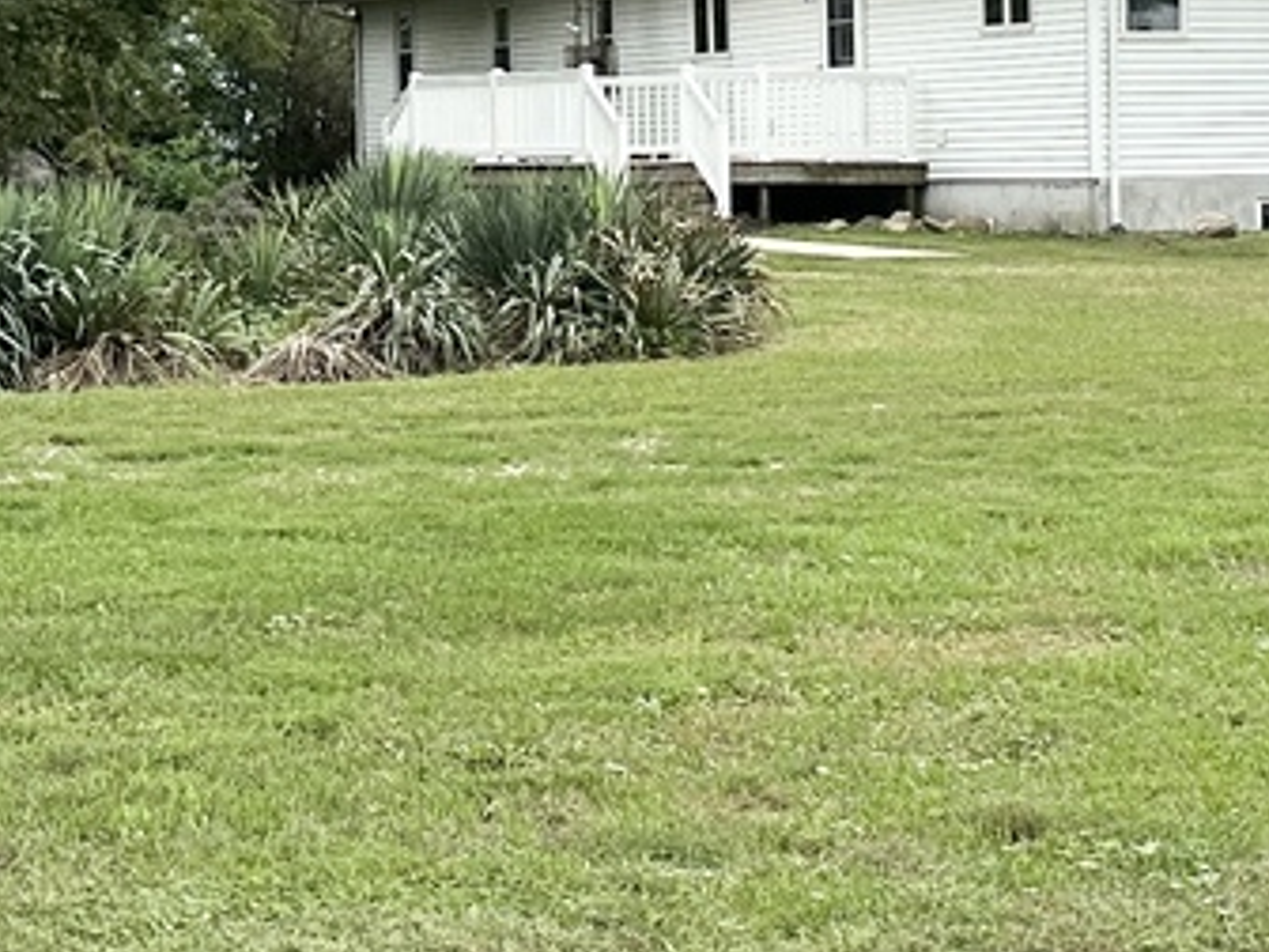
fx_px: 3776
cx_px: 993
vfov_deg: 14.3
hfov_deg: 18.9
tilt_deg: -1.3
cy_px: 246
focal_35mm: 103
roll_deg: +0.9
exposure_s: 1/1587
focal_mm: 6.86
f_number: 1.78
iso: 80
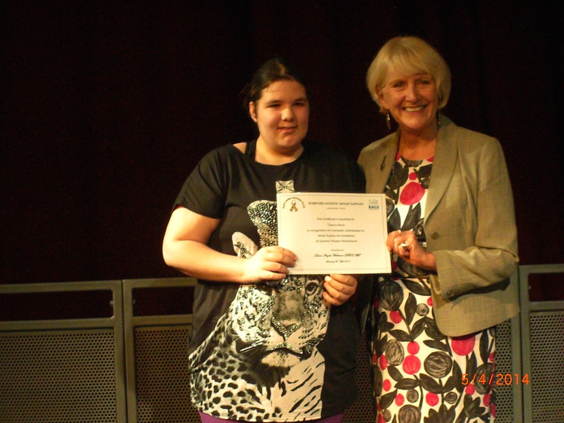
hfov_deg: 17.3
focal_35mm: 114
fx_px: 1858
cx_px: 282
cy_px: 212
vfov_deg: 13.0
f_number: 5.1
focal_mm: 23.7
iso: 1600
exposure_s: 1/125
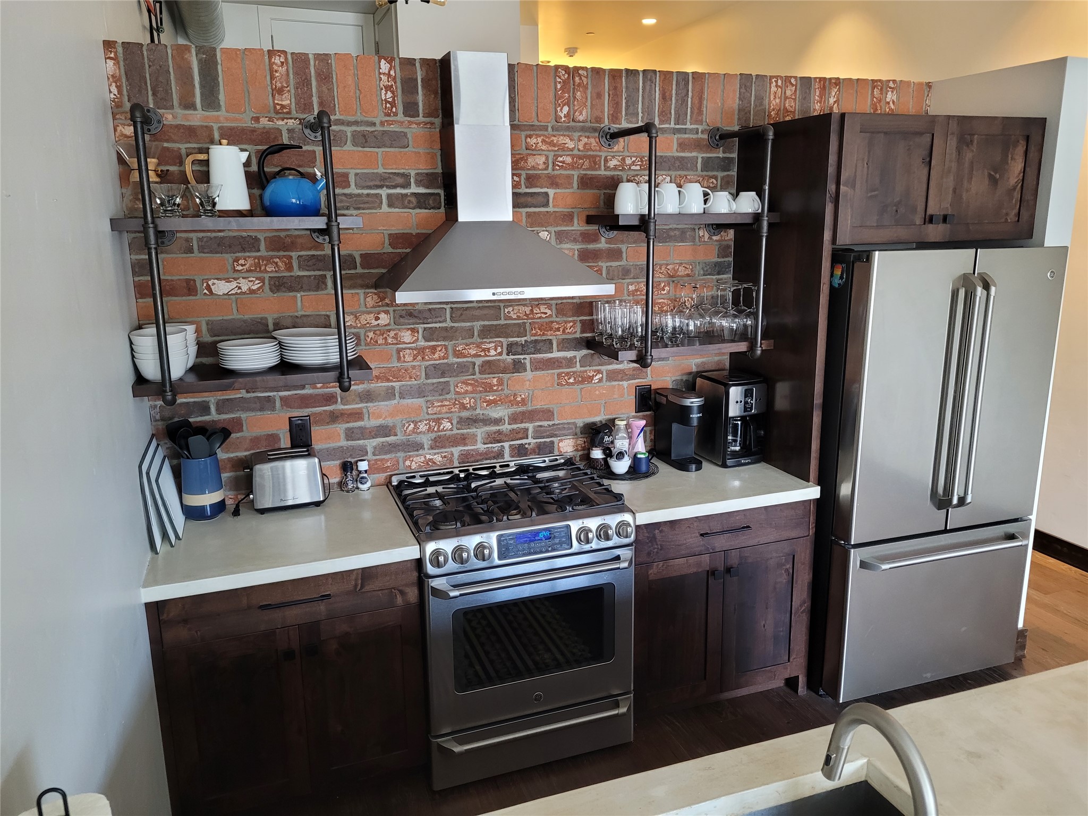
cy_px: 408
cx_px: 544
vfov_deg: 53.1
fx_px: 817
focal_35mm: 26
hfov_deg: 67.3
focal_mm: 5.4
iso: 320
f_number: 1.8
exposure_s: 1/40
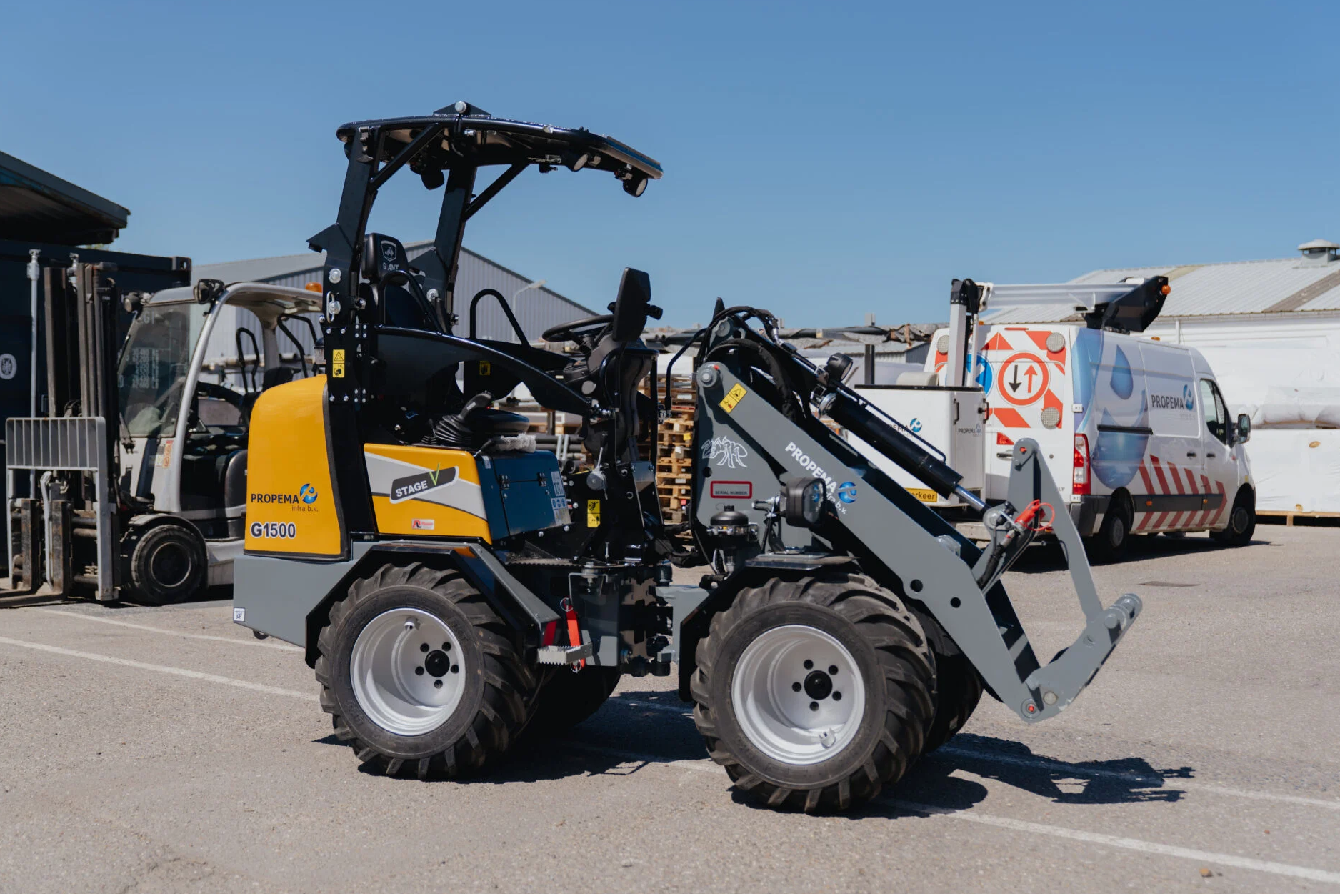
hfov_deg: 44.5
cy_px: 441
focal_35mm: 44
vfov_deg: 30.5
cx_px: 682
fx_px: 1638
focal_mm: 43
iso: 50
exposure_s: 1/640
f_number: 3.2
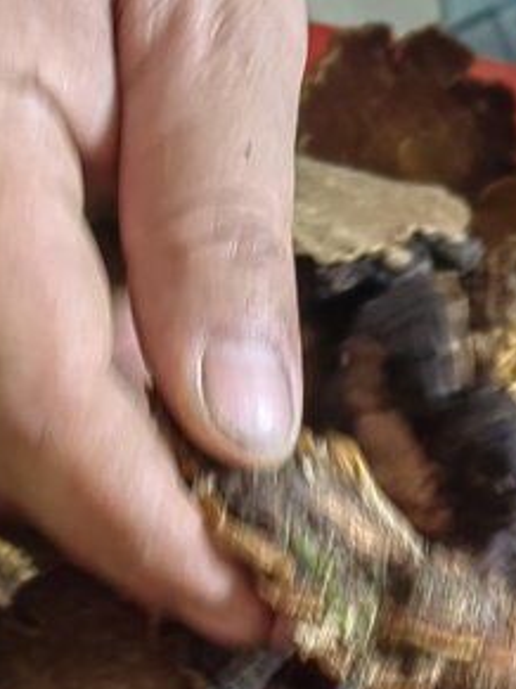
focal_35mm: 99
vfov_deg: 17.1
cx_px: 736
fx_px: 1969
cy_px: 1145
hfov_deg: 14.1
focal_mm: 5.52
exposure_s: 1/33.3
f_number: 1.9
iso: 80
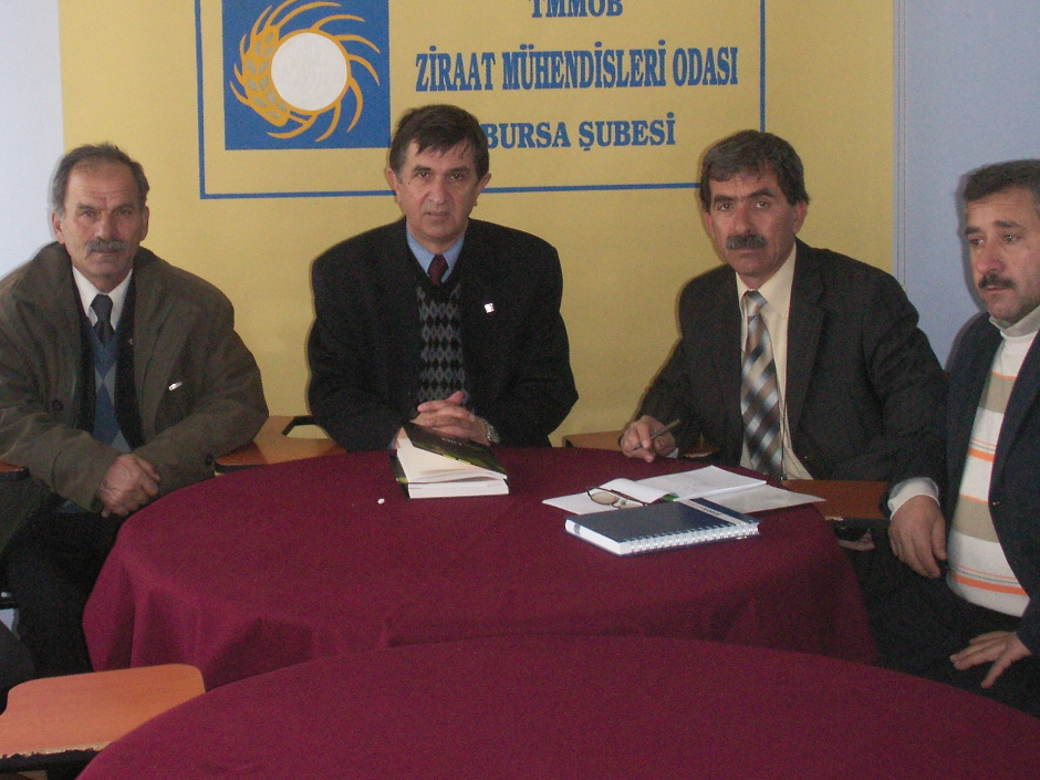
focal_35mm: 63
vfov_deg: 23.2
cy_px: 248
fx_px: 1893
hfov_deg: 30.6
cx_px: 396
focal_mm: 7.7
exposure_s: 1/40
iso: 160
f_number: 3.5
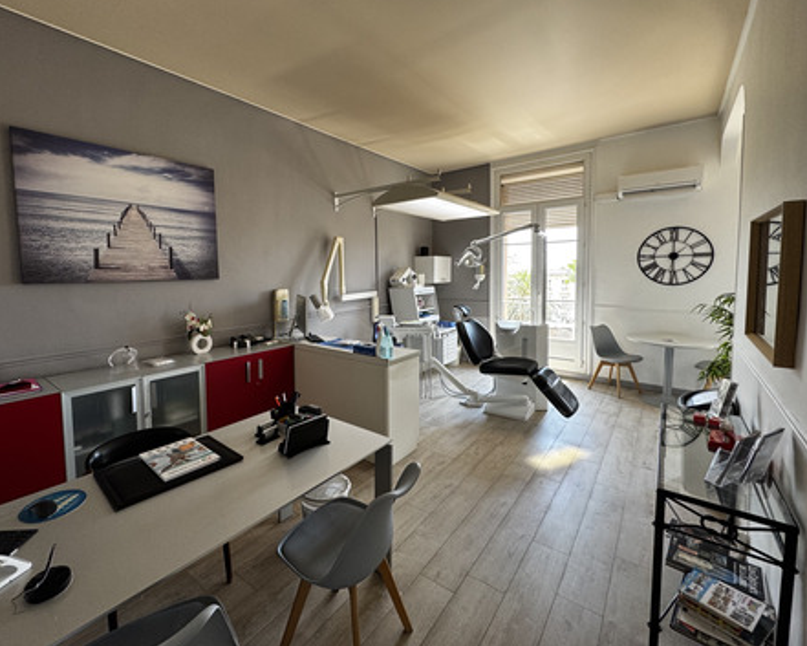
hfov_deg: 92.6
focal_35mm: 16
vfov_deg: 80.2
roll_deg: +1.2
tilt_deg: -4.3
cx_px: 350
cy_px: 297
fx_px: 382
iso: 125
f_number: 2.2
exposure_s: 1/99
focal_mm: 2.22
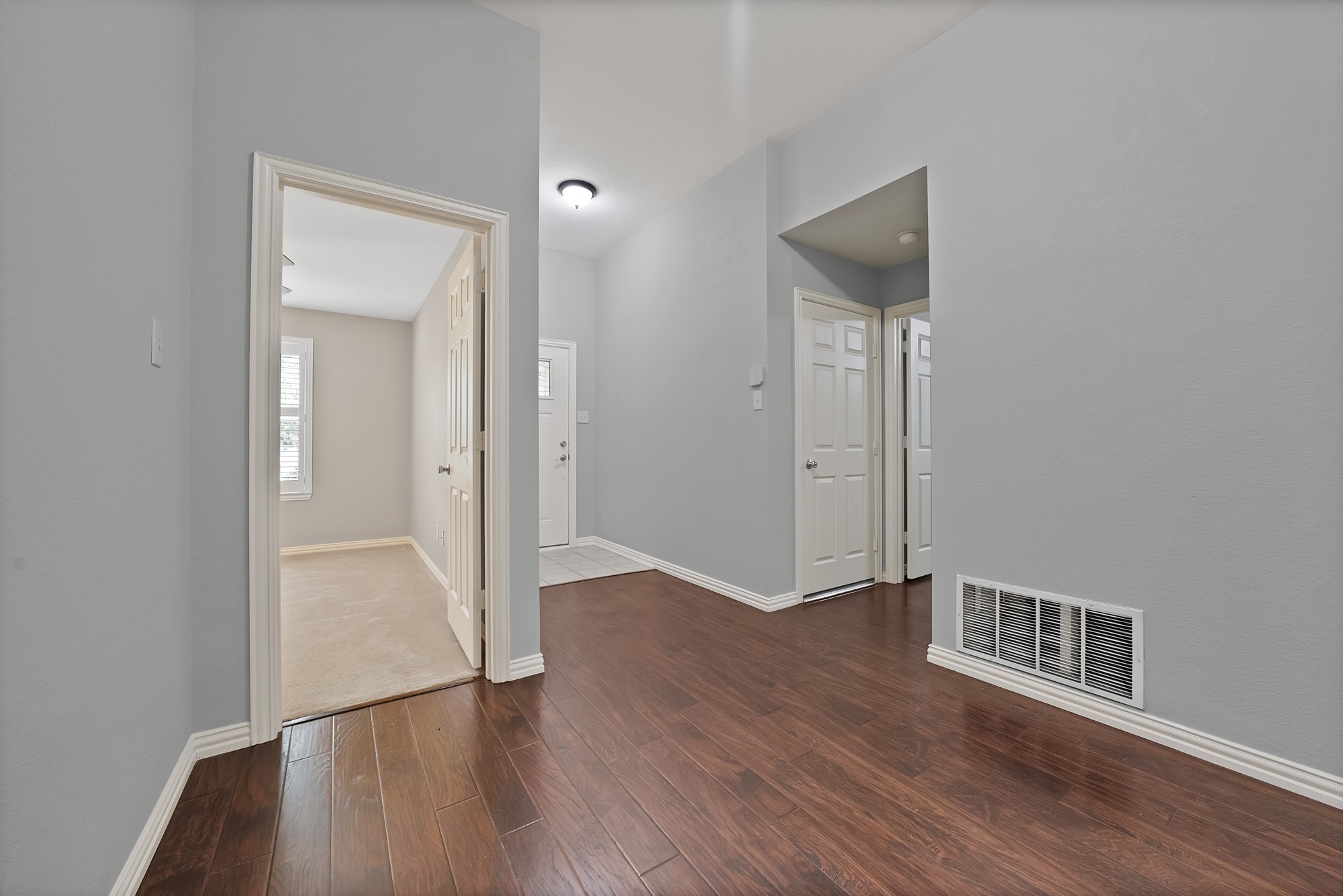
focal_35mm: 13
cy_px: 448
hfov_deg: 108.3
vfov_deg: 85.5
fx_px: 485
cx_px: 672
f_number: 9
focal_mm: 13
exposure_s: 1/1.25
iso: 640
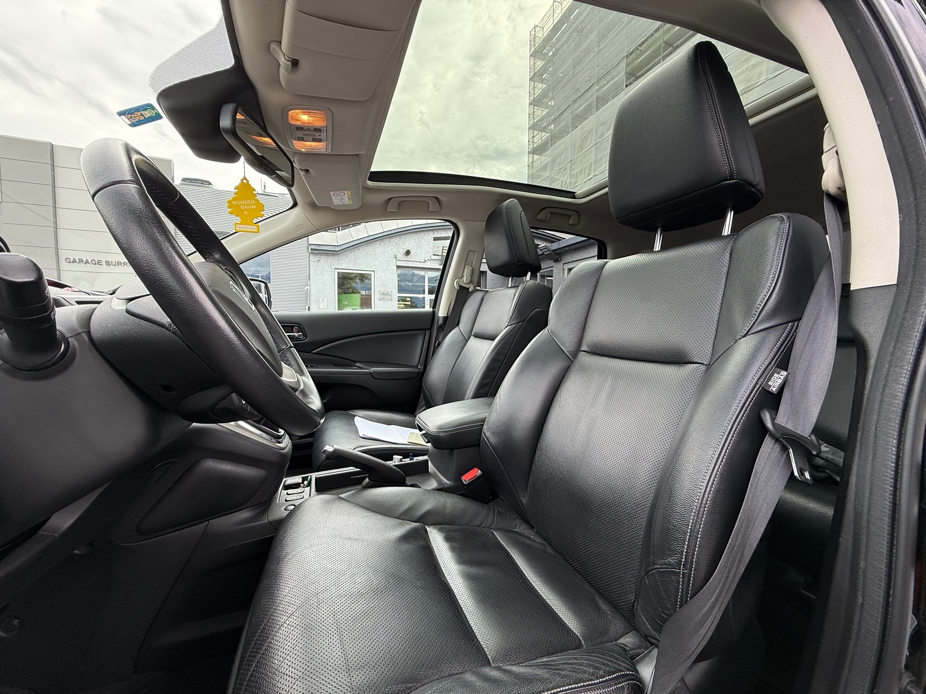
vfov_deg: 85.7
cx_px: 463
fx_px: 375
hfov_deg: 102.1
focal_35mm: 14
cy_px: 347
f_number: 2.2
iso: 64
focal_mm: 2.22
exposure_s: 1/174
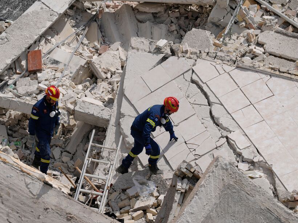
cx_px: 140
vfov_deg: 7.7
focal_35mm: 194
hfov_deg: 10.2
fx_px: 1671
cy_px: 112
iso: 80
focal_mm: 178
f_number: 4
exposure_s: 1/2000
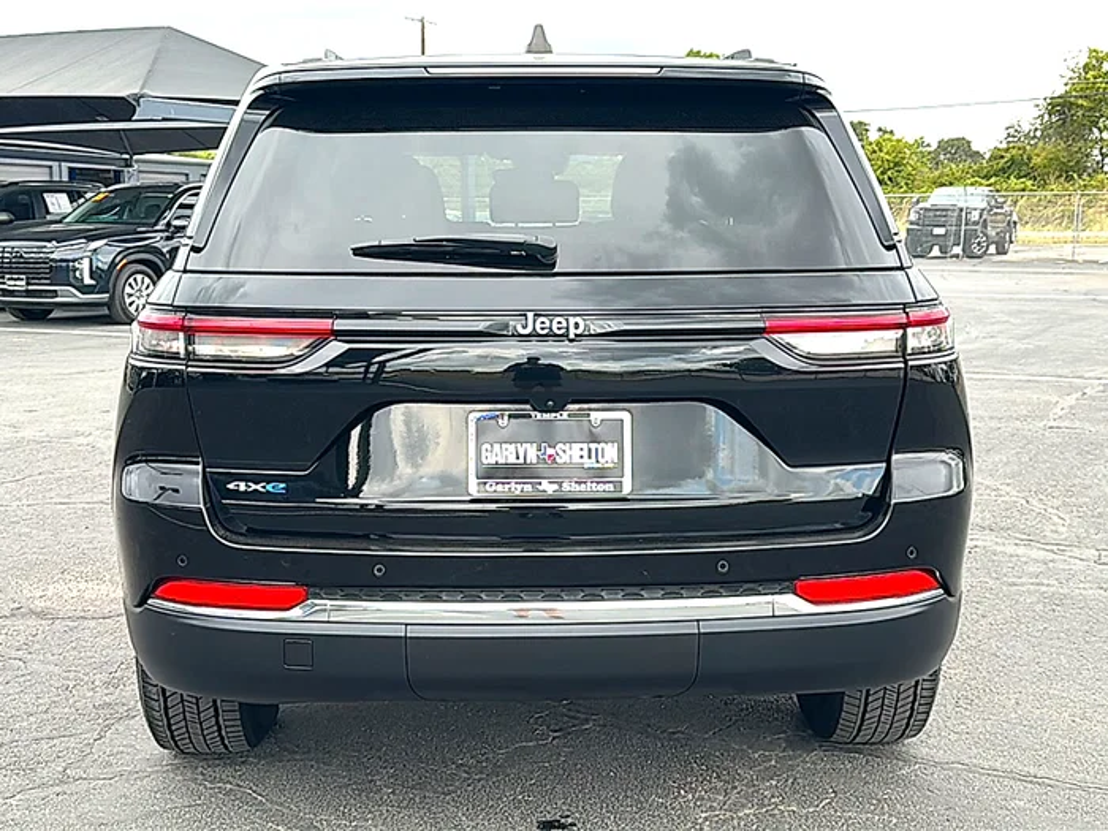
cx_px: 554
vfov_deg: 39.7
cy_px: 416
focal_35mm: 36
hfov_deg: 51.4
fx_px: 1152
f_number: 1.78
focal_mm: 6.86
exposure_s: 1/664
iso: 80
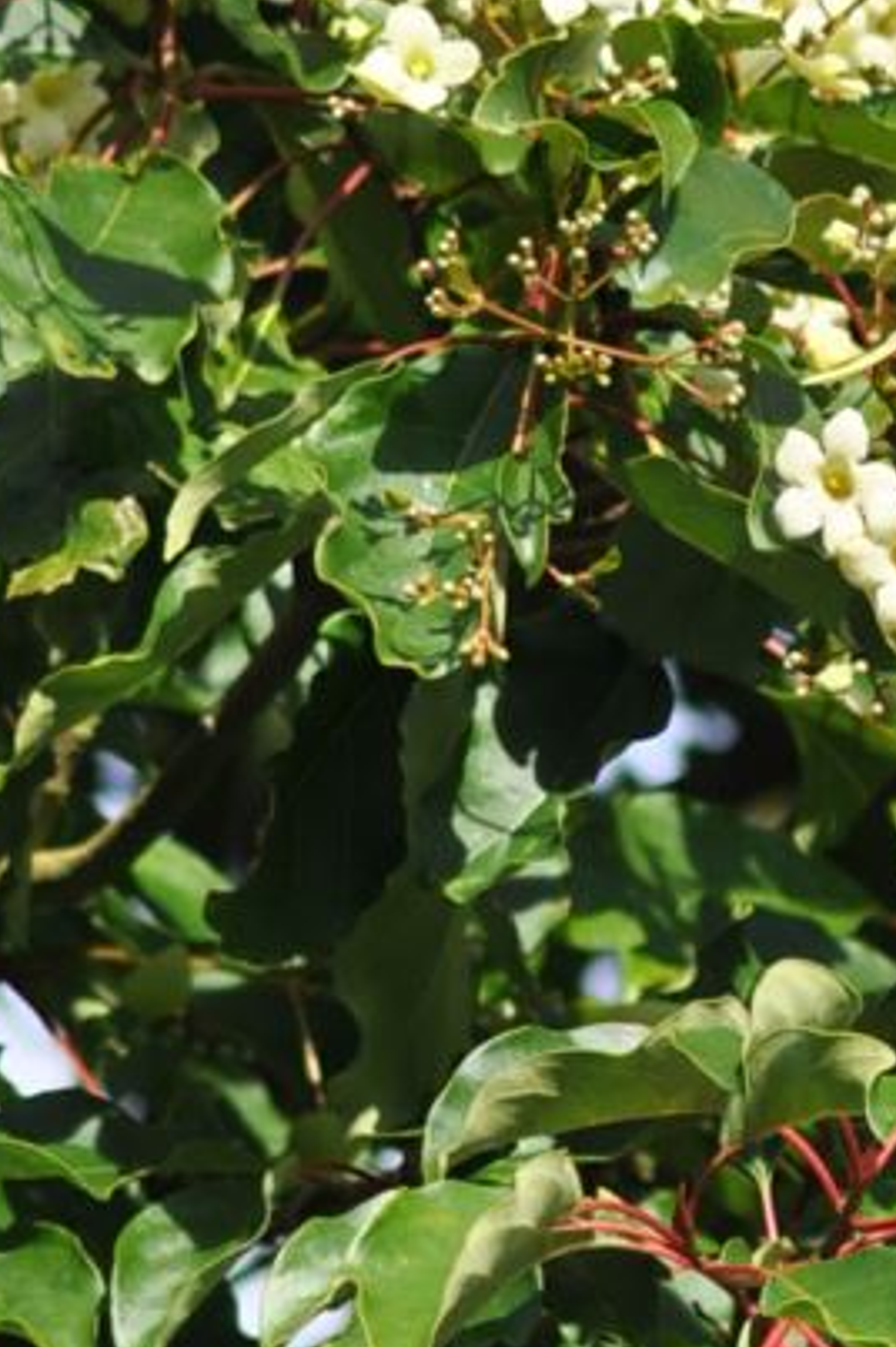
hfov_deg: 1.7
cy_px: 216
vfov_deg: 2.5
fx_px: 31061
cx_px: 1028
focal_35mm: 831
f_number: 3.5
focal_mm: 105
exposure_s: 1/1250
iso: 200
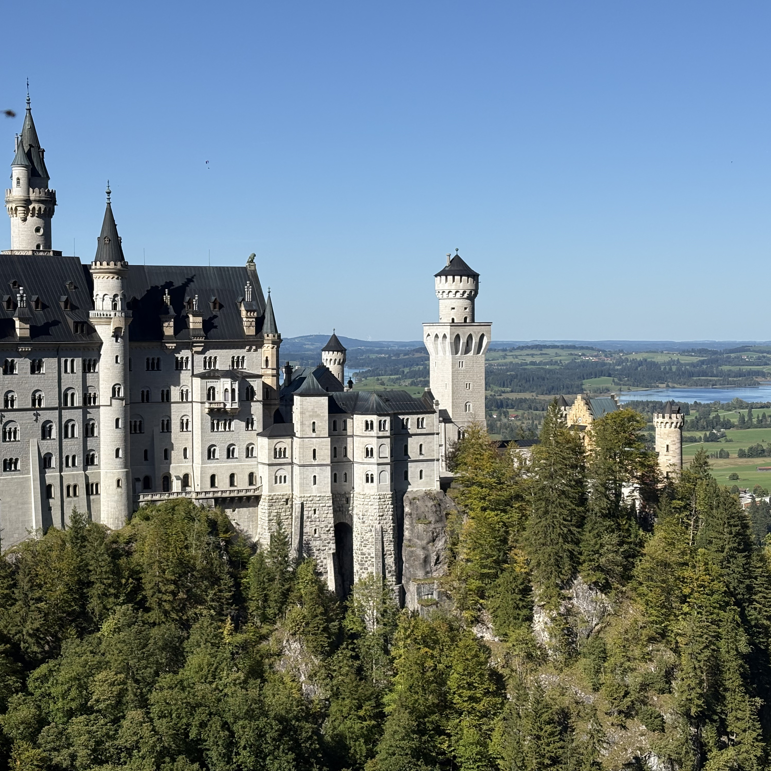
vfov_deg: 27.7
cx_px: 301
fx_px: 1562
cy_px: 381
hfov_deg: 27.6
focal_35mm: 62
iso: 32
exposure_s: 1/4329
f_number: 1.6
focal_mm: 5.96
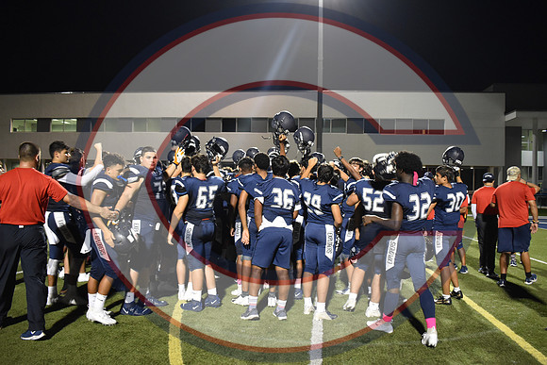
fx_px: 456
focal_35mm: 30
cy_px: 182
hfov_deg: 61.9
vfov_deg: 43.6
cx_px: 274
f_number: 3.8
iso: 1800
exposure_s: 1/60
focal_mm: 20
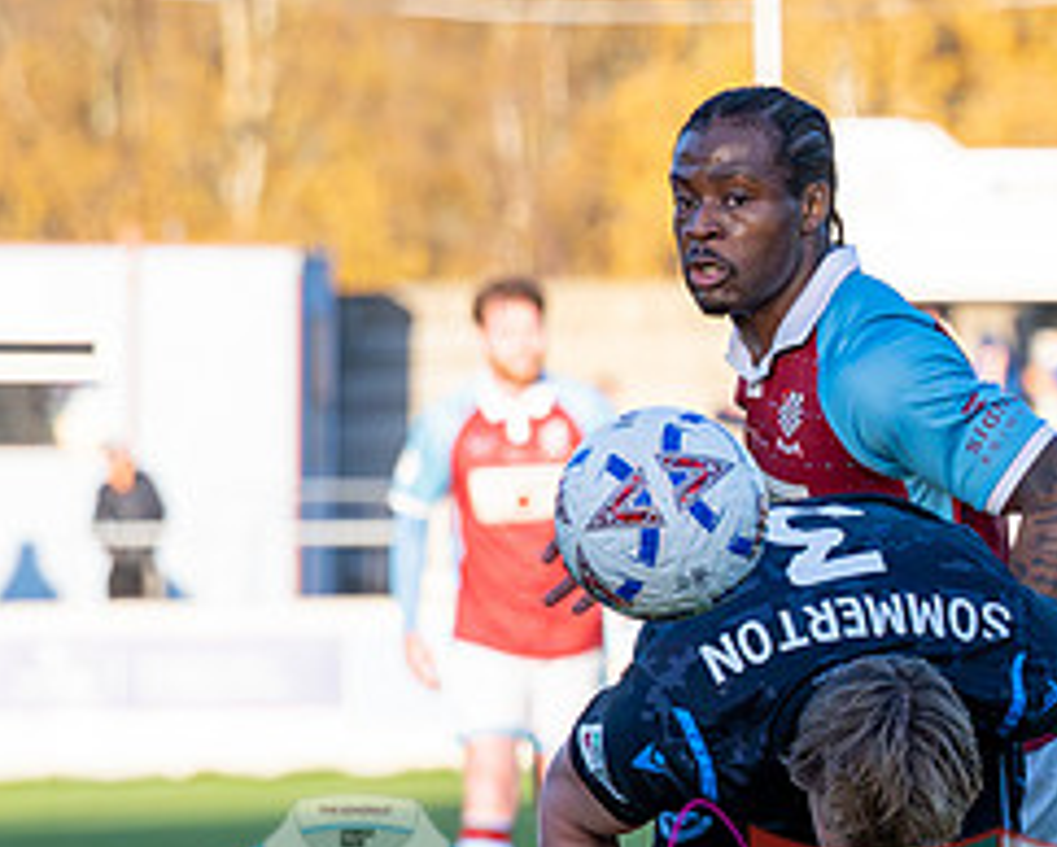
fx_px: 18128
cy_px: 751
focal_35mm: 579
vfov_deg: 2.7
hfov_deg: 3.3
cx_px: 1746
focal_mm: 130
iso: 800
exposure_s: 1/3200
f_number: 4
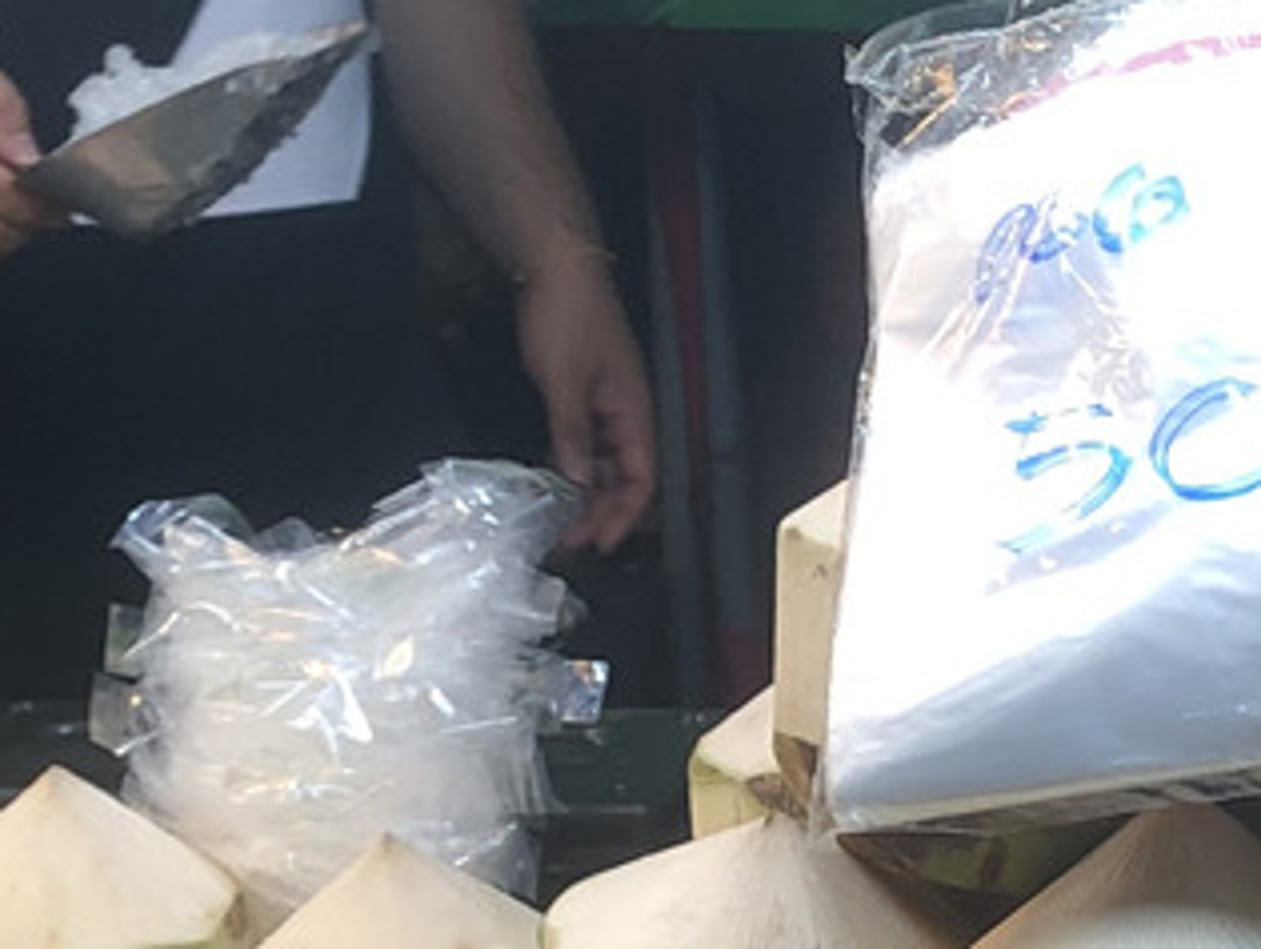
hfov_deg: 13.9
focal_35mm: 142
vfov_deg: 10.2
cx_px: 697
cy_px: 1301
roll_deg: +2.5
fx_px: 5179
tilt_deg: -23.1
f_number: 1.8
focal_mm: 4
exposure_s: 1/120
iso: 20
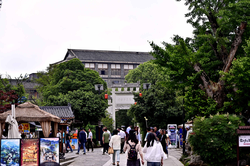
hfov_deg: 21.9
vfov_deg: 14.7
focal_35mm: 93
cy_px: 83
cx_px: 125
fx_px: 646
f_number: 6.3
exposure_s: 1/400
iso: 140
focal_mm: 93
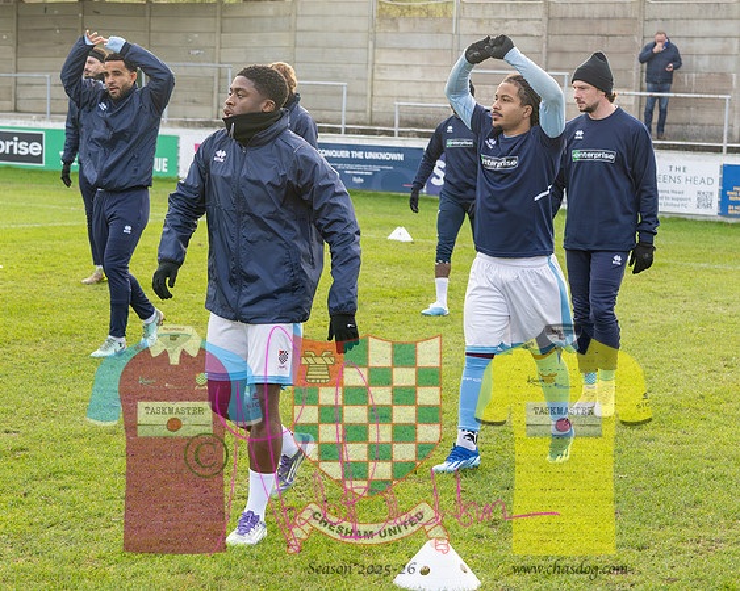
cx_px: 300
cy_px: 250
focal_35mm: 89
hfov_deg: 21.4
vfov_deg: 17.2
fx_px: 1953
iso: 1250
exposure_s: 1/2000
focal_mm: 44
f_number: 3.2
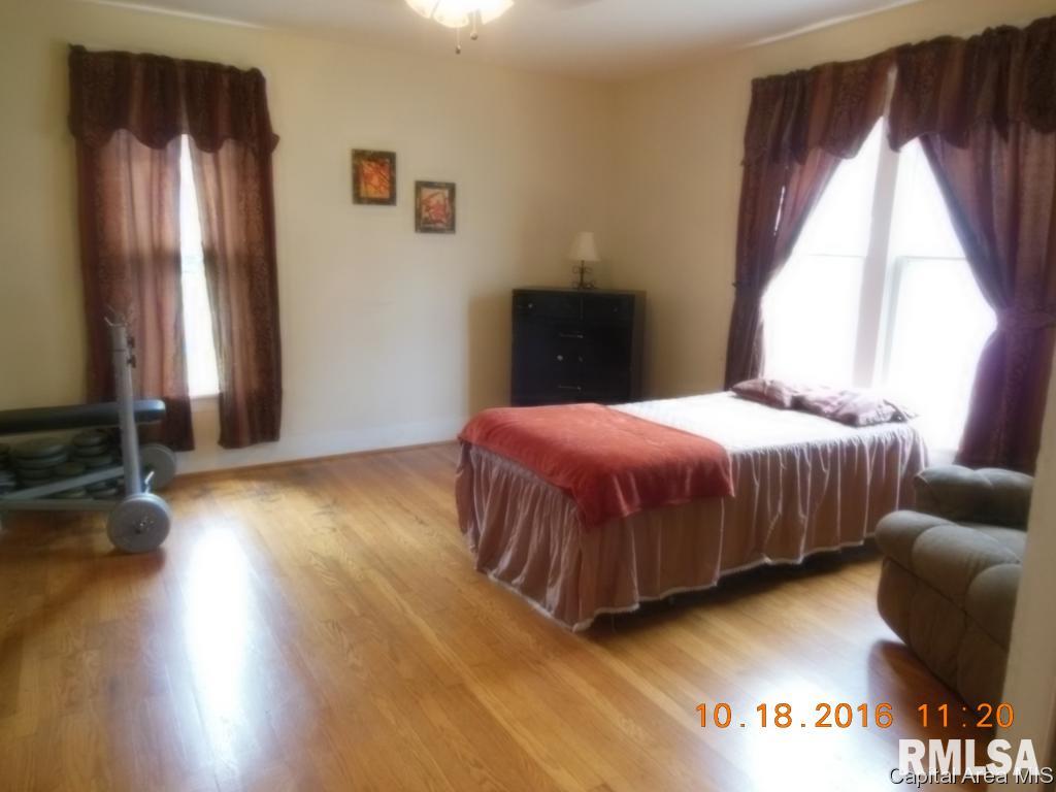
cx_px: 528
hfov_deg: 69.4
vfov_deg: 54.9
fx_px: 763
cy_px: 396
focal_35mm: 25
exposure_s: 1/20
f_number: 3.5
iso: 400
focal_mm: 4.5
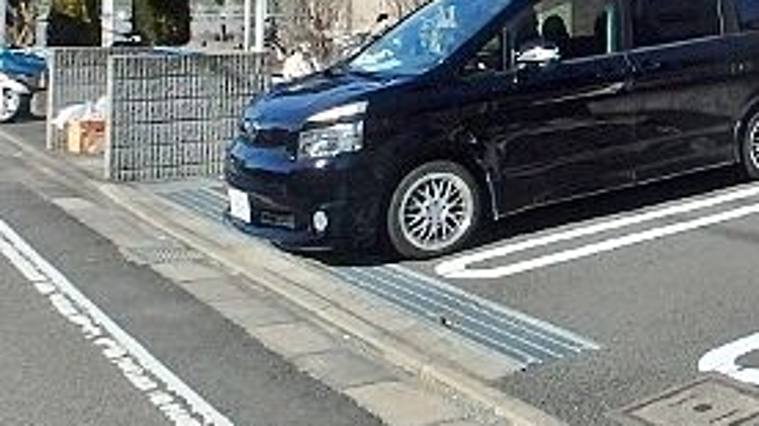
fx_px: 1066
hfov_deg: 33.5
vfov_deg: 21.5
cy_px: -38
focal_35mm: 53
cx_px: 858
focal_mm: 3.7
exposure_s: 1/500
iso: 125
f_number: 6
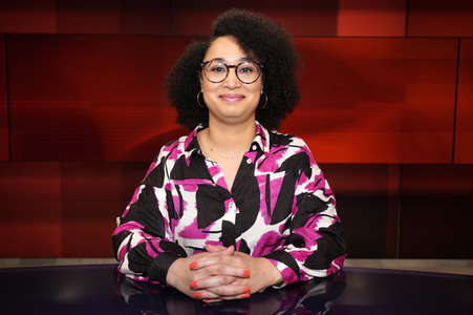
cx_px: 236
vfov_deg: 38.8
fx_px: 446
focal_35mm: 34
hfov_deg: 55.8
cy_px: 158
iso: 1600
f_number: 5
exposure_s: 1/160
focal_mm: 34
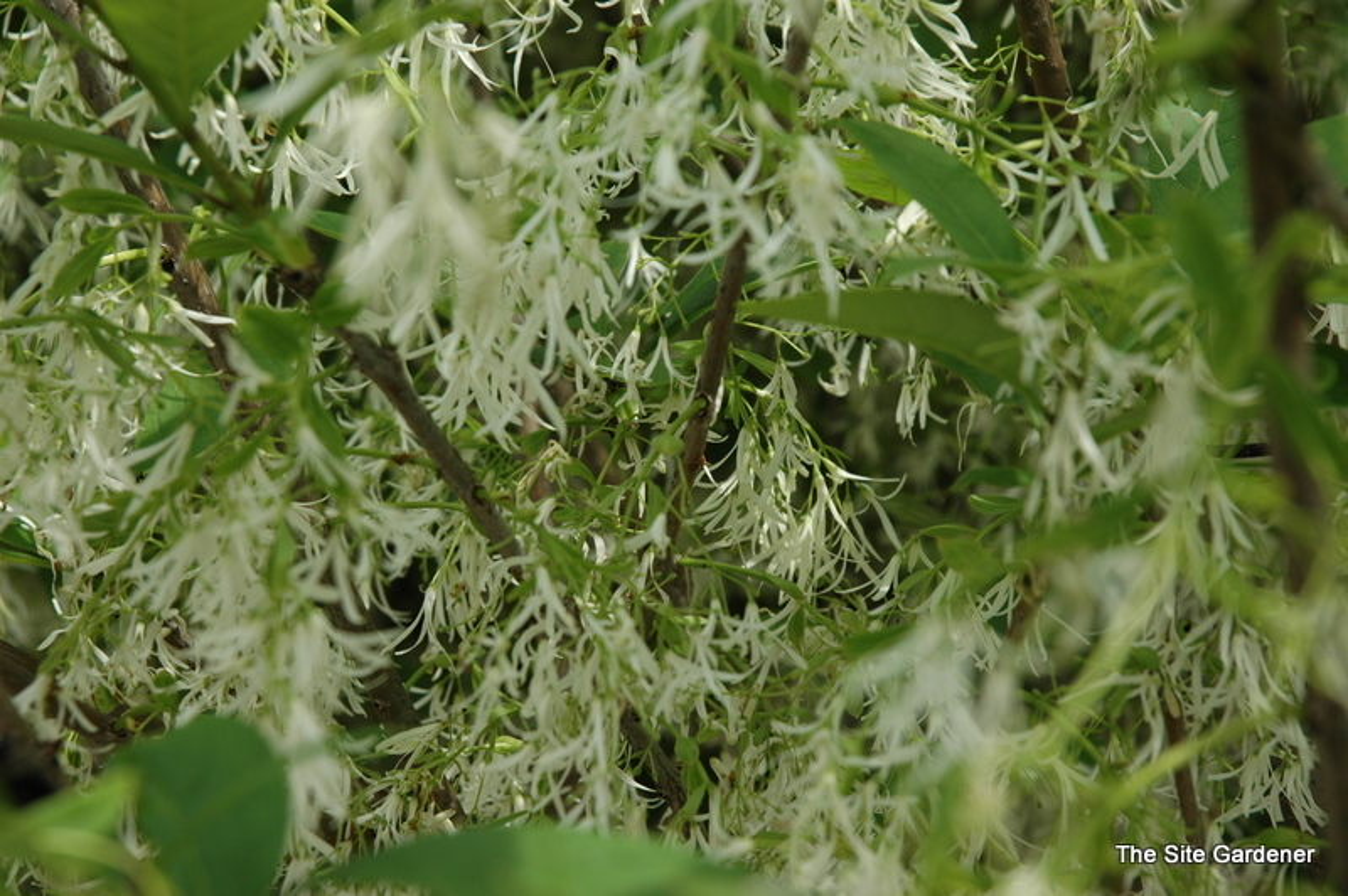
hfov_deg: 19.5
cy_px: 448
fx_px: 3928
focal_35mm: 105
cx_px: 674
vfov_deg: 13.0
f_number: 8
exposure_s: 1/250
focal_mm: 70
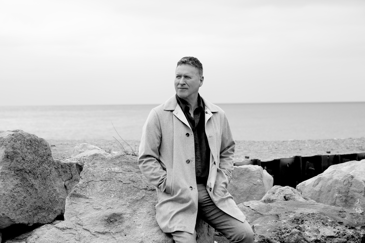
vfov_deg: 12.9
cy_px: 122
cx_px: 181
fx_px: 1075
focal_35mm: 106
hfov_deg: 19.3
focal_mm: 105
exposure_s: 1/160
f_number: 6.3
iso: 160
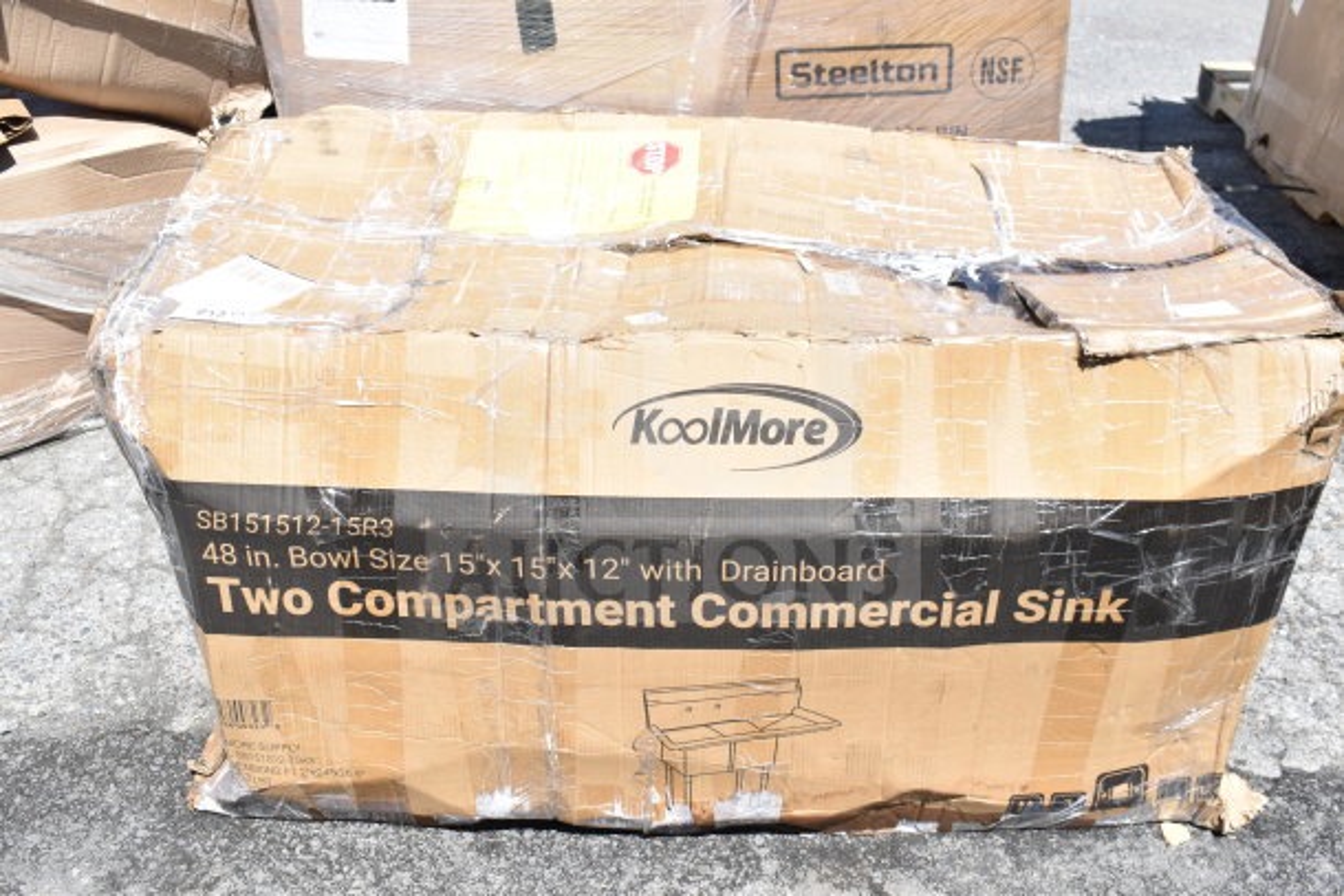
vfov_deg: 35.5
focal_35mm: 38
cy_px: 448
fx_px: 1400
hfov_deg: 51.3
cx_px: 672
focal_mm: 25
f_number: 8
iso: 200
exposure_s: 1/250
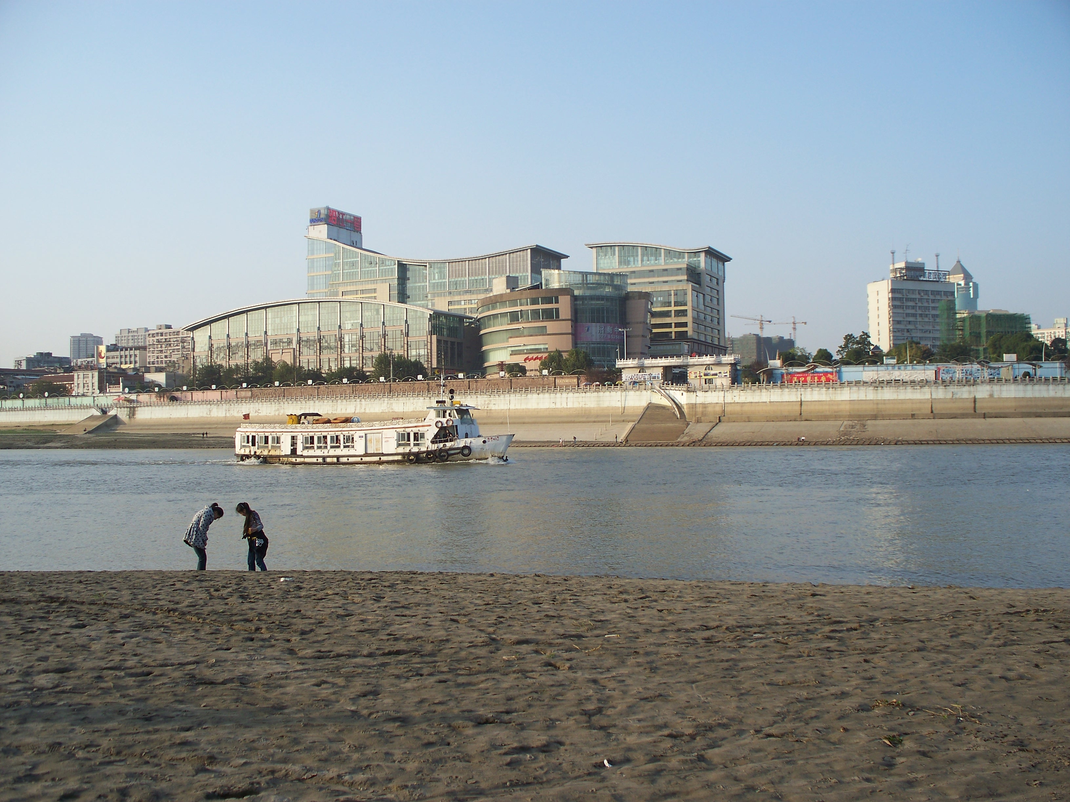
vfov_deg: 39.7
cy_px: 401
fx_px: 1113
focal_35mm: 36
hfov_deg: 51.4
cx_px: 535
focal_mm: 7.54
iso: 80
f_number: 2.8
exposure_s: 1/640
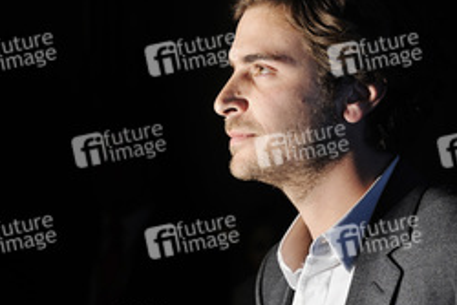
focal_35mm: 234
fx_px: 2972
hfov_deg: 8.8
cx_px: 143
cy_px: 192
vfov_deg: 5.9
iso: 200
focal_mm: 130
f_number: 10
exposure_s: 1/320
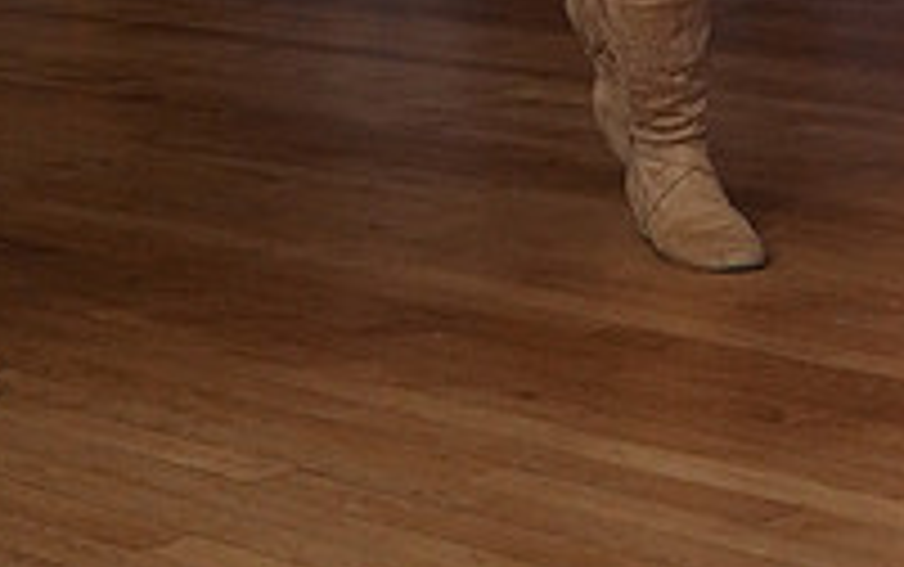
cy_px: -508
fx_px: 3329
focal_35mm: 135
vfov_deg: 9.2
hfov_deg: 15.4
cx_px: 340
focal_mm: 46
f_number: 5
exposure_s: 1/200
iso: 5000
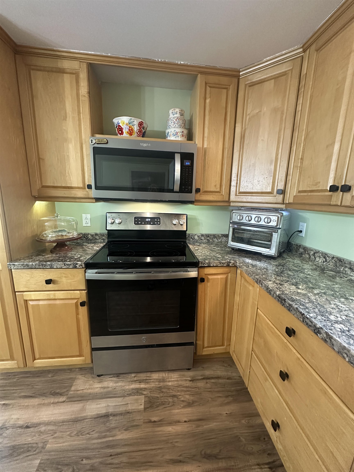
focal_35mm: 14
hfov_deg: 85.7
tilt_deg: -11.0
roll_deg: -2.4
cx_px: 177
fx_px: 191
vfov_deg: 102.1
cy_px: 236
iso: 640
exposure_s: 1/60
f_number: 2.2
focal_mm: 2.22
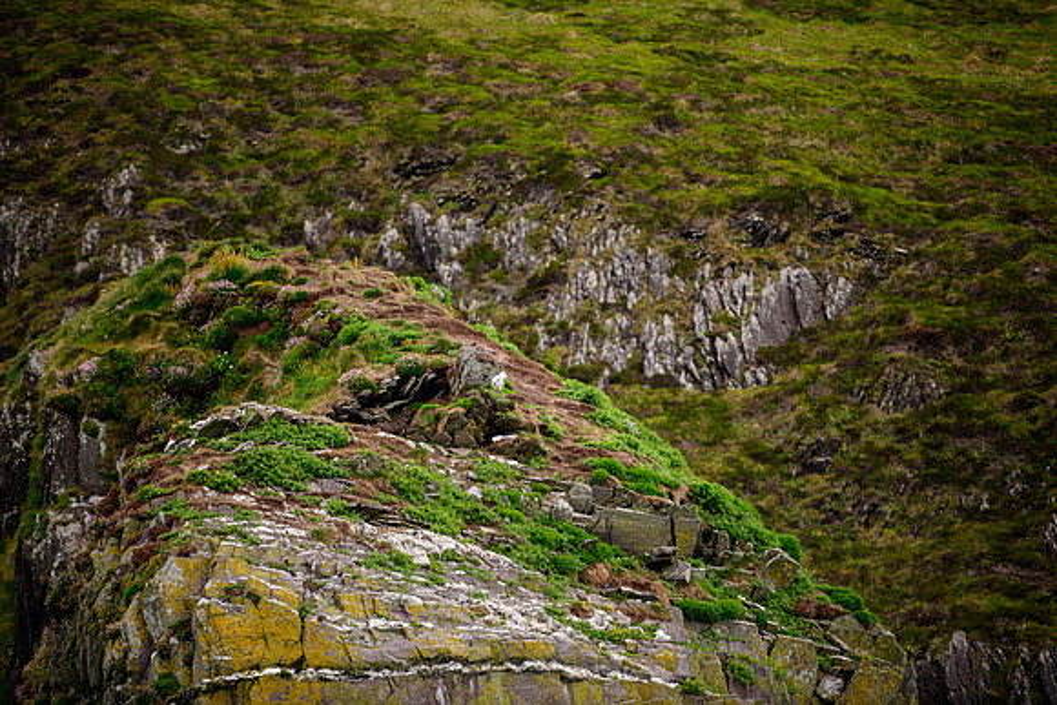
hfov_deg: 10.3
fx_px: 5873
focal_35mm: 200
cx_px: 528
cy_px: 352
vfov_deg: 6.9
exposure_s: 1/1000
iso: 450
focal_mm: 200
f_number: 2.8
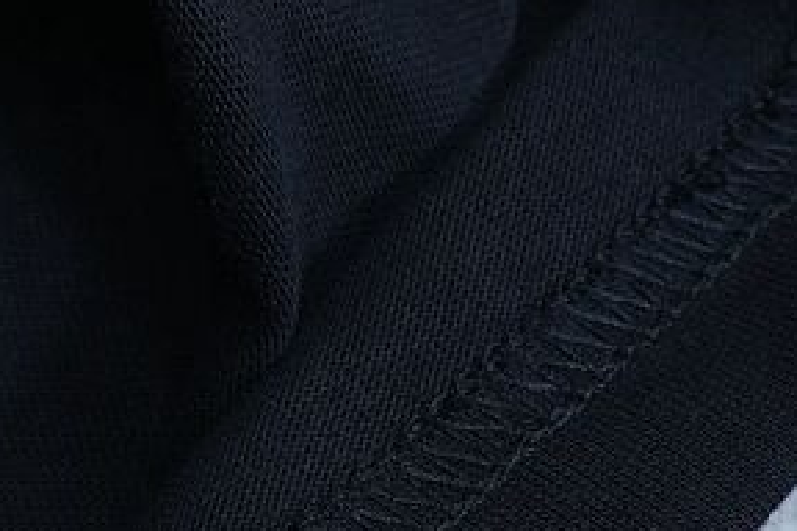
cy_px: -87
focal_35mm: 129
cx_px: -205
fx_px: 2864
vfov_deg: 10.4
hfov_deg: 15.2
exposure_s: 1/160
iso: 1000
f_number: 8
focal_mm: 31
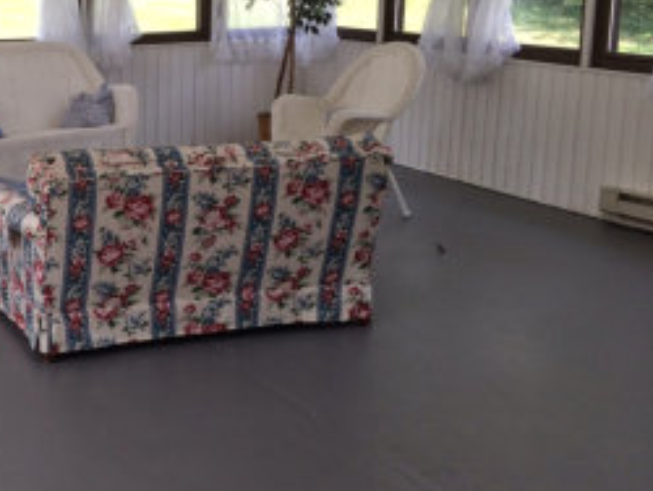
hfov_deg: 30.3
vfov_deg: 24.4
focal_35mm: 60
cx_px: 29
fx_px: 1133
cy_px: 213
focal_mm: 4.12
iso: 40
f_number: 2.2
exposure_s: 1/120
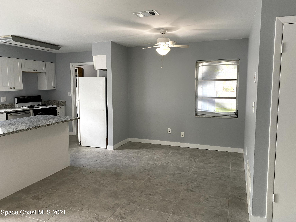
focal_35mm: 26
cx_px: 148
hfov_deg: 67.3
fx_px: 222
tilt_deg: -5.5
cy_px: 111
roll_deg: +0.2
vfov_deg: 53.1
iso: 100
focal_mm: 4.25
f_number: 1.8
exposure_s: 1/60
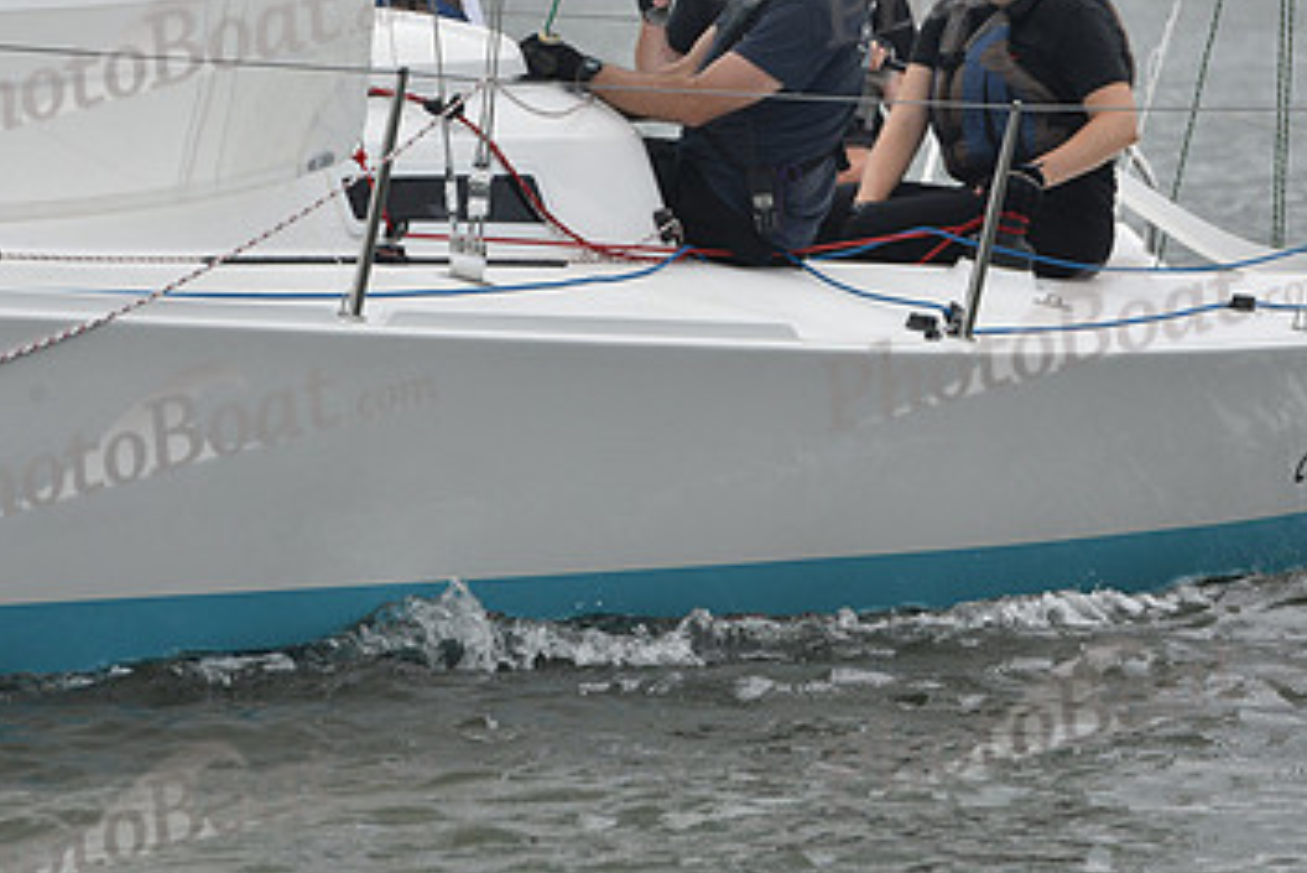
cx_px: 631
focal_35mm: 330
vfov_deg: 4.2
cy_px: 195
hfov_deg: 6.2
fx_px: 11985
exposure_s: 1/800
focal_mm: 200
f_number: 9
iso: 400
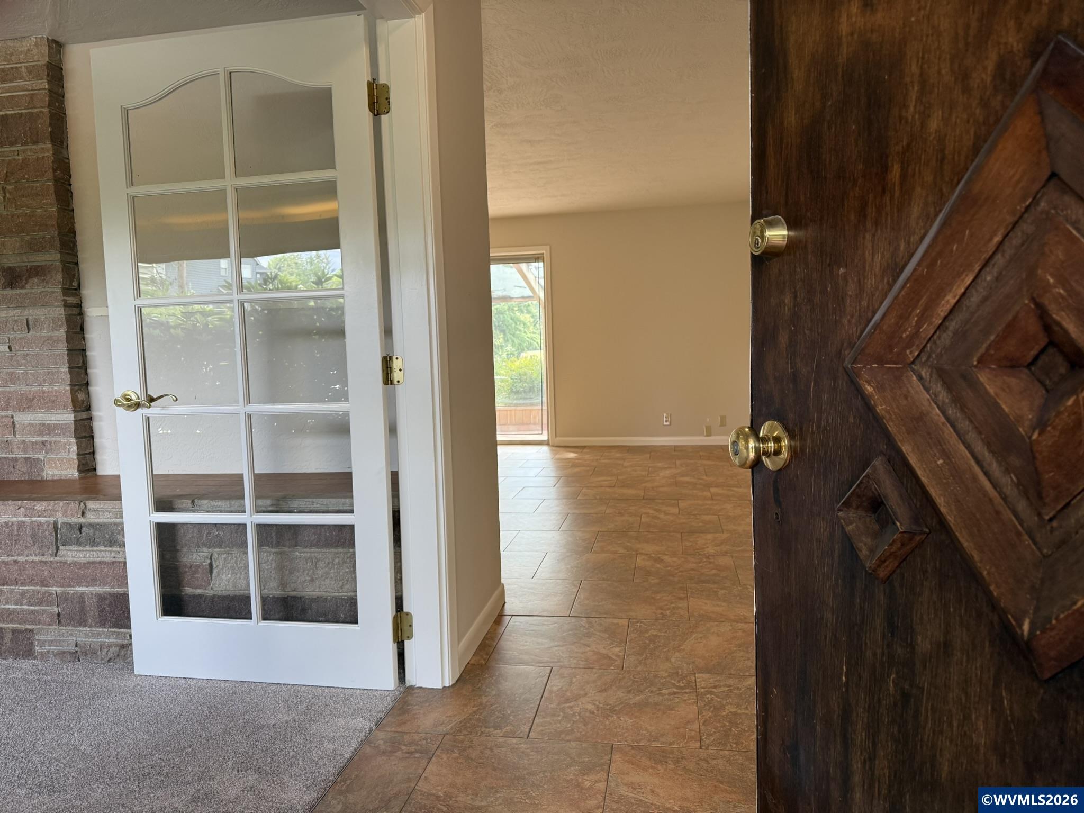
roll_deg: +1.6
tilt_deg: -4.6
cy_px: 406
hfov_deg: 71.6
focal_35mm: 24
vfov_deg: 56.8
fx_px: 752
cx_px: 542
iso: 160
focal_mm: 6.76
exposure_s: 1/120
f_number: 1.78
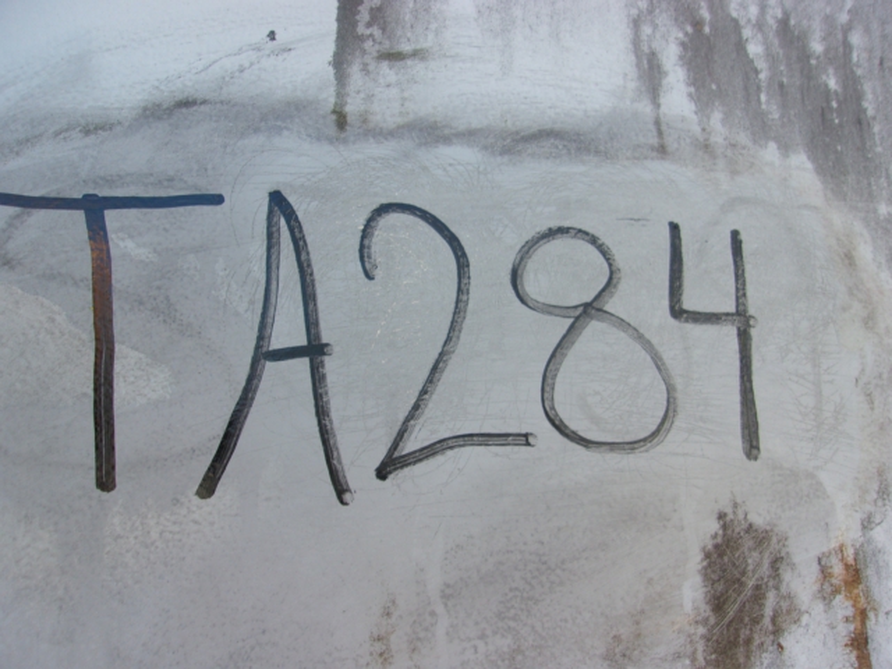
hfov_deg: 65.3
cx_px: 446
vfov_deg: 51.4
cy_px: 334
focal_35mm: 27
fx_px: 696
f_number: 3
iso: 80
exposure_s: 1/280
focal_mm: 4.9
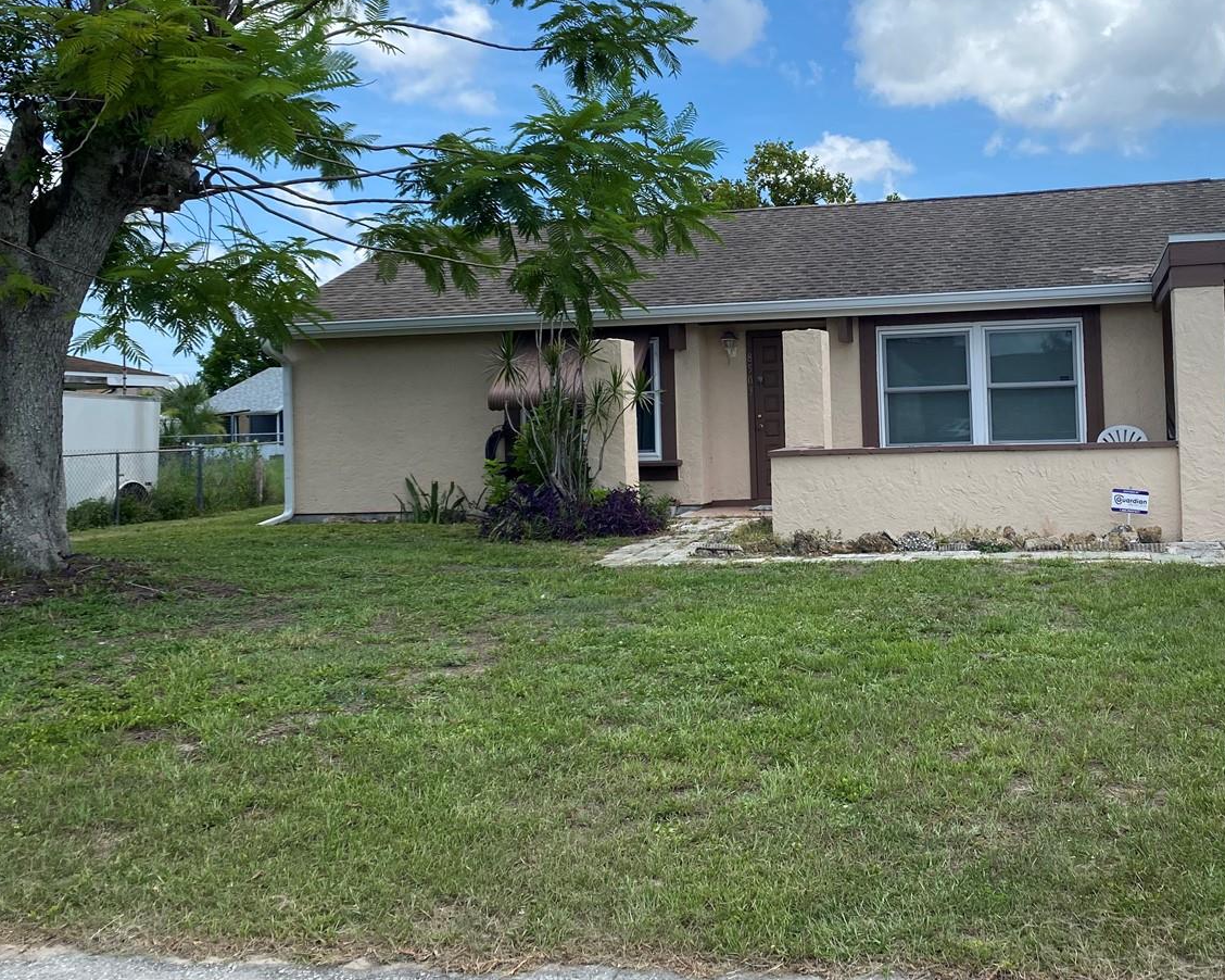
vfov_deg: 40.8
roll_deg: +1.9
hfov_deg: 49.1
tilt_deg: +1.4
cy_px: 363
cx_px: 848
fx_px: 1305
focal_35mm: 36
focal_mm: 4.25
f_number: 1.8
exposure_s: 1/2141
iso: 32
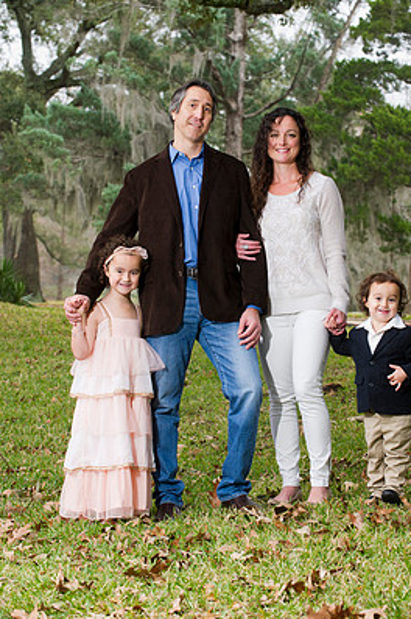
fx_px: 1904
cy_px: 282
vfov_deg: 18.4
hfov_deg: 12.3
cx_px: 231
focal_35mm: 111
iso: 640
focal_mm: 98
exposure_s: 1/125
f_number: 5.6
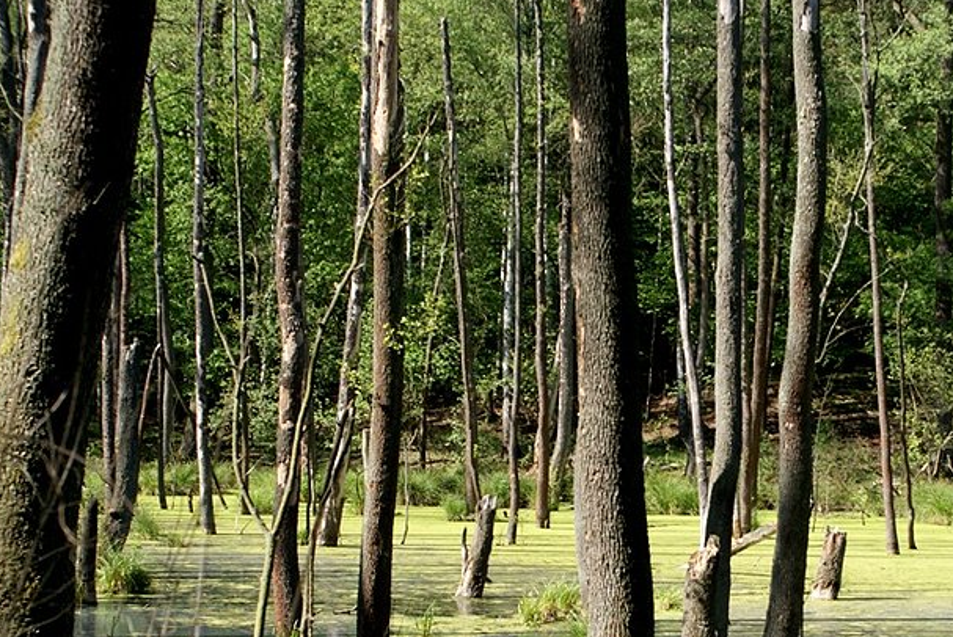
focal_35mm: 89
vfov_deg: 15.4
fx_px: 2358
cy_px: 378
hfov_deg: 22.7
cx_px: 688
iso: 100
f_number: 8
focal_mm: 40
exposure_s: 1/125
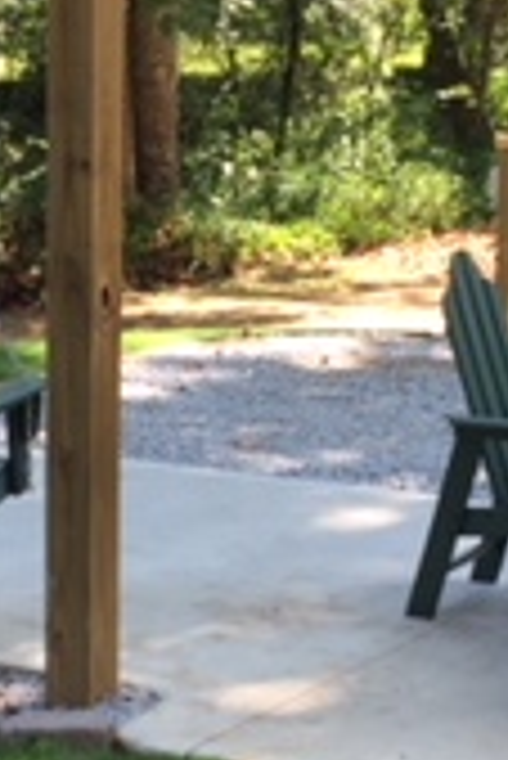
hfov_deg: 12.0
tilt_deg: -11.4
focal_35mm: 114
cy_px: 355
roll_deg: -0.2
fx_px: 2408
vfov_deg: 17.9
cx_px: 184
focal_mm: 4.15
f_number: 2.2
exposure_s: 1/191
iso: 32
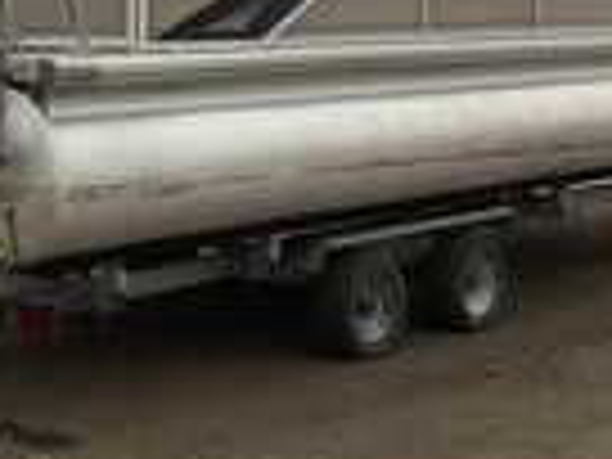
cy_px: -22
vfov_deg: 16.9
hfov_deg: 22.9
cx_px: 198
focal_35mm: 85
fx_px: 1503
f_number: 1.8
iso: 25
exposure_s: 1/4065
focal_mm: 3
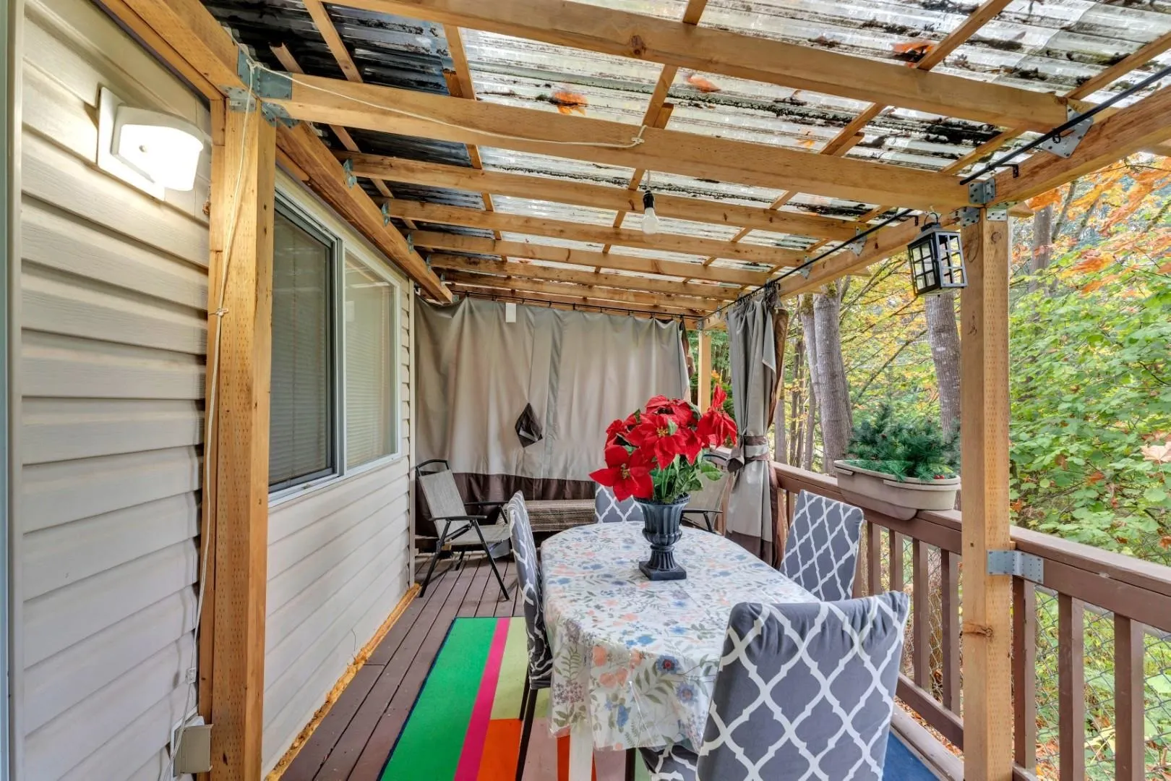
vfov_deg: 78.5
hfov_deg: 101.5
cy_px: 390
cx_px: 586
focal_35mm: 15
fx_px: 478
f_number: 8
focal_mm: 14.7
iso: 400
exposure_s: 1/15
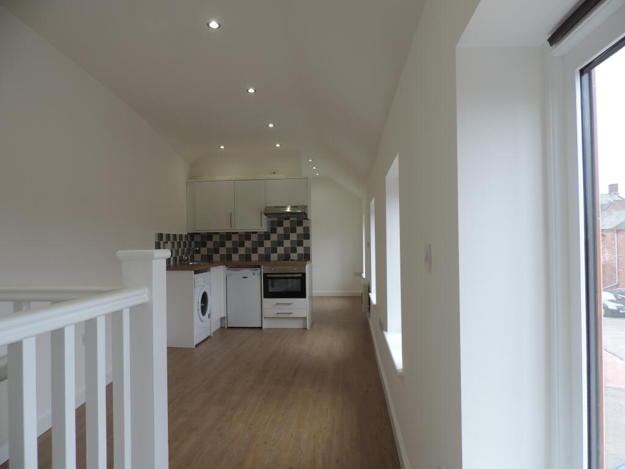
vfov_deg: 56.8
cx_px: 312
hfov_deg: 71.6
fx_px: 433
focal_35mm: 24
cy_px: 234
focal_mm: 4.3
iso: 80
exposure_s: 1/80
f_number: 3
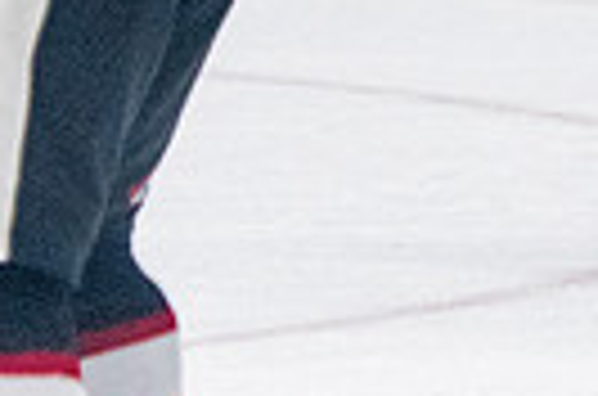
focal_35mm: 980
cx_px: 943
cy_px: -476
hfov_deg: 2.1
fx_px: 16240
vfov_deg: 1.4
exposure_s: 1/640
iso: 1600
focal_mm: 112
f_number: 2.8
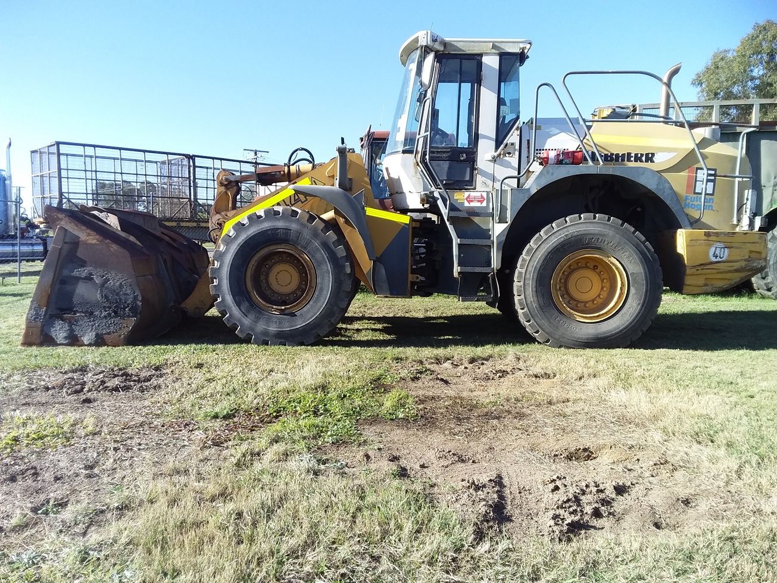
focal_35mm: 28
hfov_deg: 63.4
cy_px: 292
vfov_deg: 49.8
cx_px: 388
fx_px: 629
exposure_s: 1/684
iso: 40
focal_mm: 2.91
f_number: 1.9
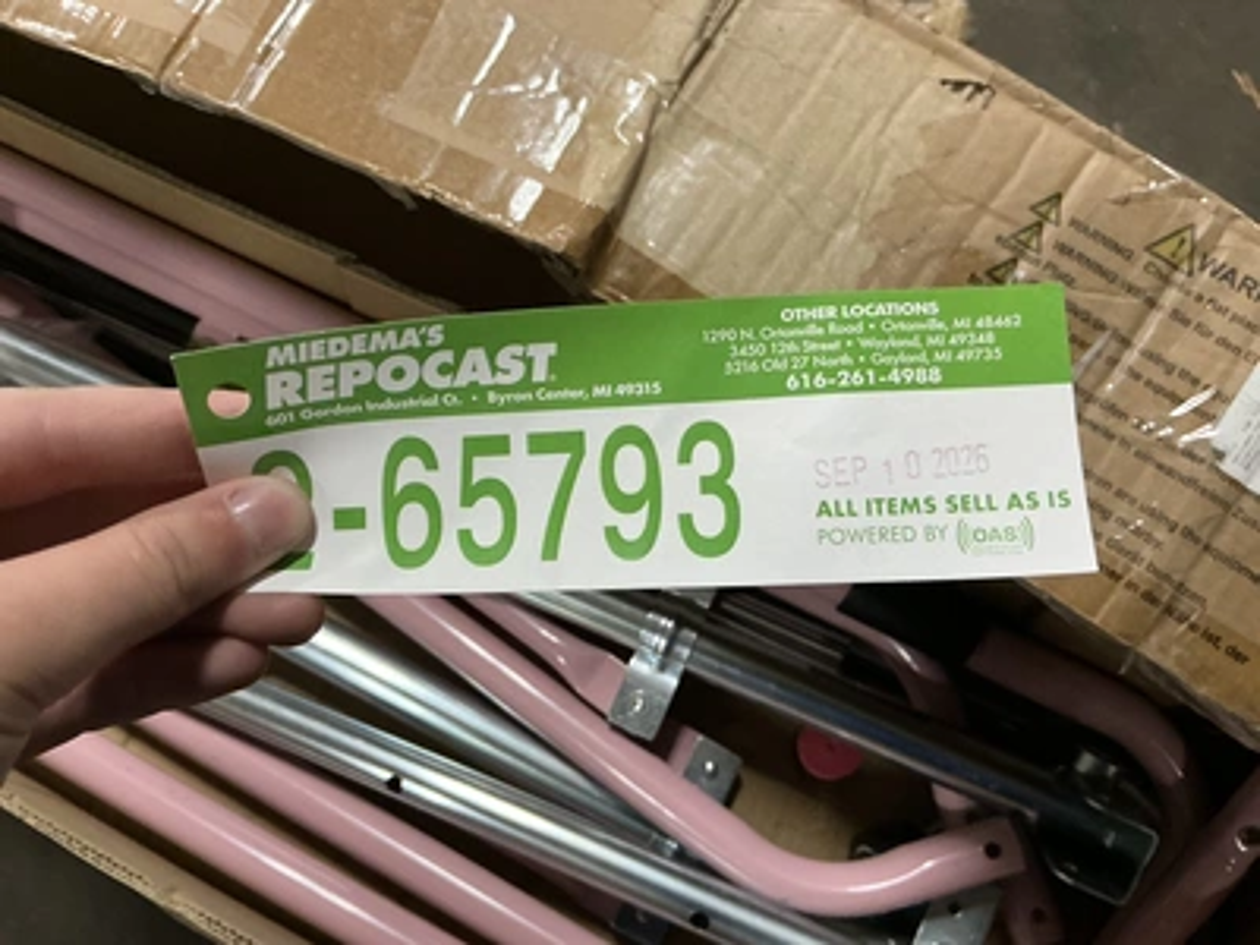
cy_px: 472
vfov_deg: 49.7
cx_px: 630
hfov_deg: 63.4
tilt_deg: -65.6
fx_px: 1019
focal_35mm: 28
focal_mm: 3
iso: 200
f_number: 1.8
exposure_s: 1/60
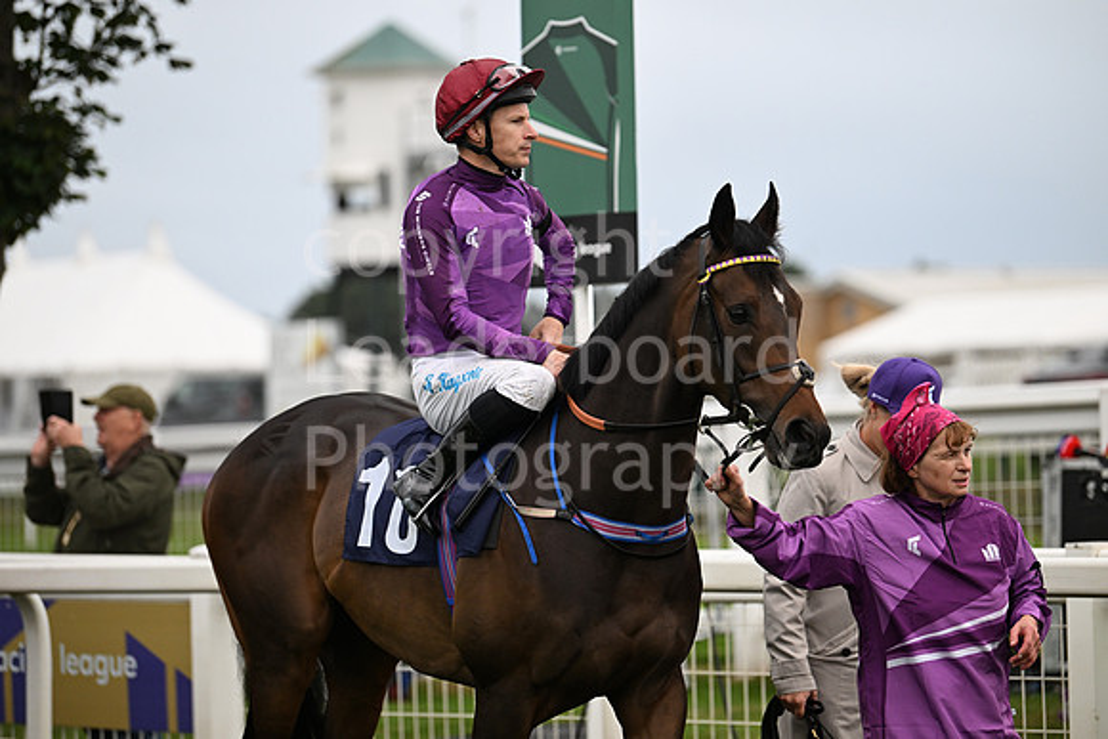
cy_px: 370
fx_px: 4925
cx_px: 554
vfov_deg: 8.6
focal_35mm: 160
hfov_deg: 12.8
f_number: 3.2
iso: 1250
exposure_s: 1/1250
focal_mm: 160
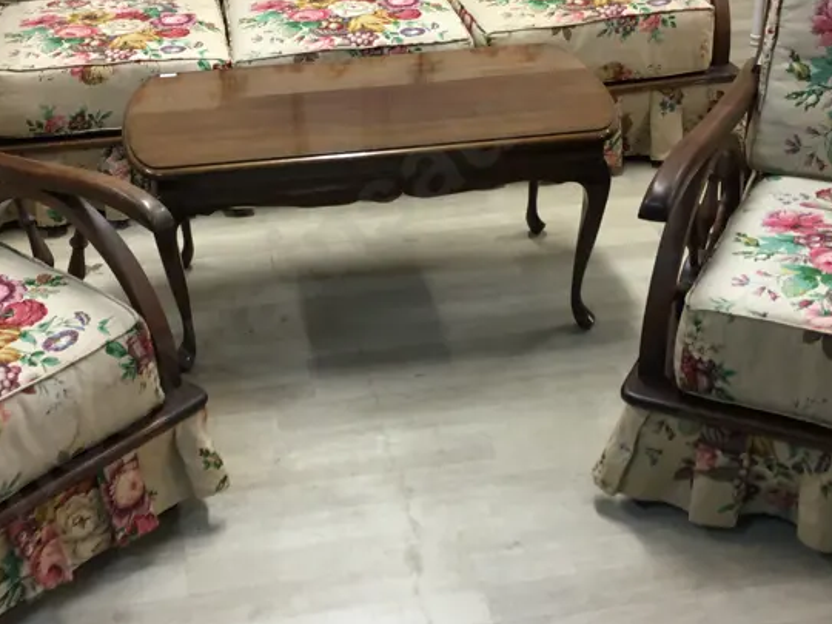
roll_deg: +1.9
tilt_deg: -23.4
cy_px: 219
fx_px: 1322
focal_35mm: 55
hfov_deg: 34.9
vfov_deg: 26.4
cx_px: 368
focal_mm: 4.15
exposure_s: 1/17
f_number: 2.2
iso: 50
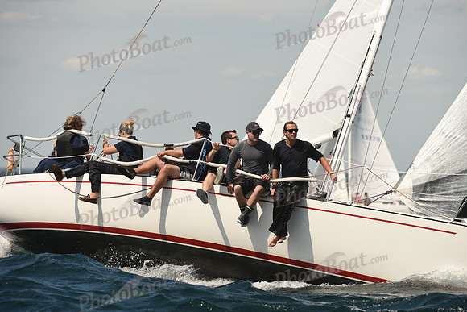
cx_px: 234
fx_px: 3892
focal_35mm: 300
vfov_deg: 4.6
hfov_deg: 6.9
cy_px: 156
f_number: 6.3
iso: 250
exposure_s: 1/1000
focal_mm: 300
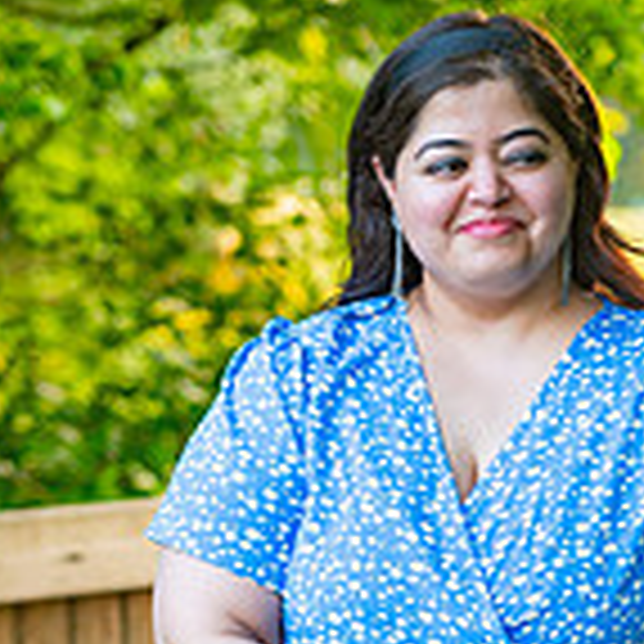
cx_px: 498
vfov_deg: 8.3
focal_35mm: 209
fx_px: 4399
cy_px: 851
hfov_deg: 8.4
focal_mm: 78
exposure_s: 1/125
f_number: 2.8
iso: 400
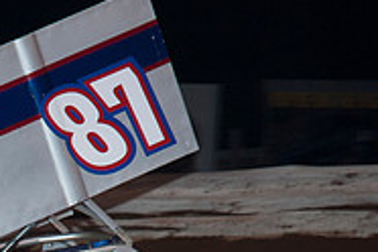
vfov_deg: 4.2
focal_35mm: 328
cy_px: 343
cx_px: -73
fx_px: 3444
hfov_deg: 6.2
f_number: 4.5
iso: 250
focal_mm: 70
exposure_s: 1/160
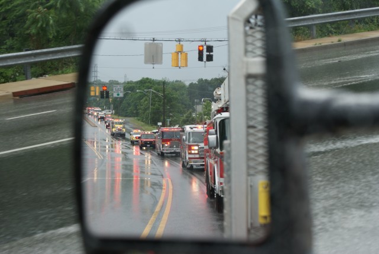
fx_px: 790
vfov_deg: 18.2
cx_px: 190
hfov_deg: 27.0
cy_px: 127
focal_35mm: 75
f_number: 5.6
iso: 125
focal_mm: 50
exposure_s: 1/80
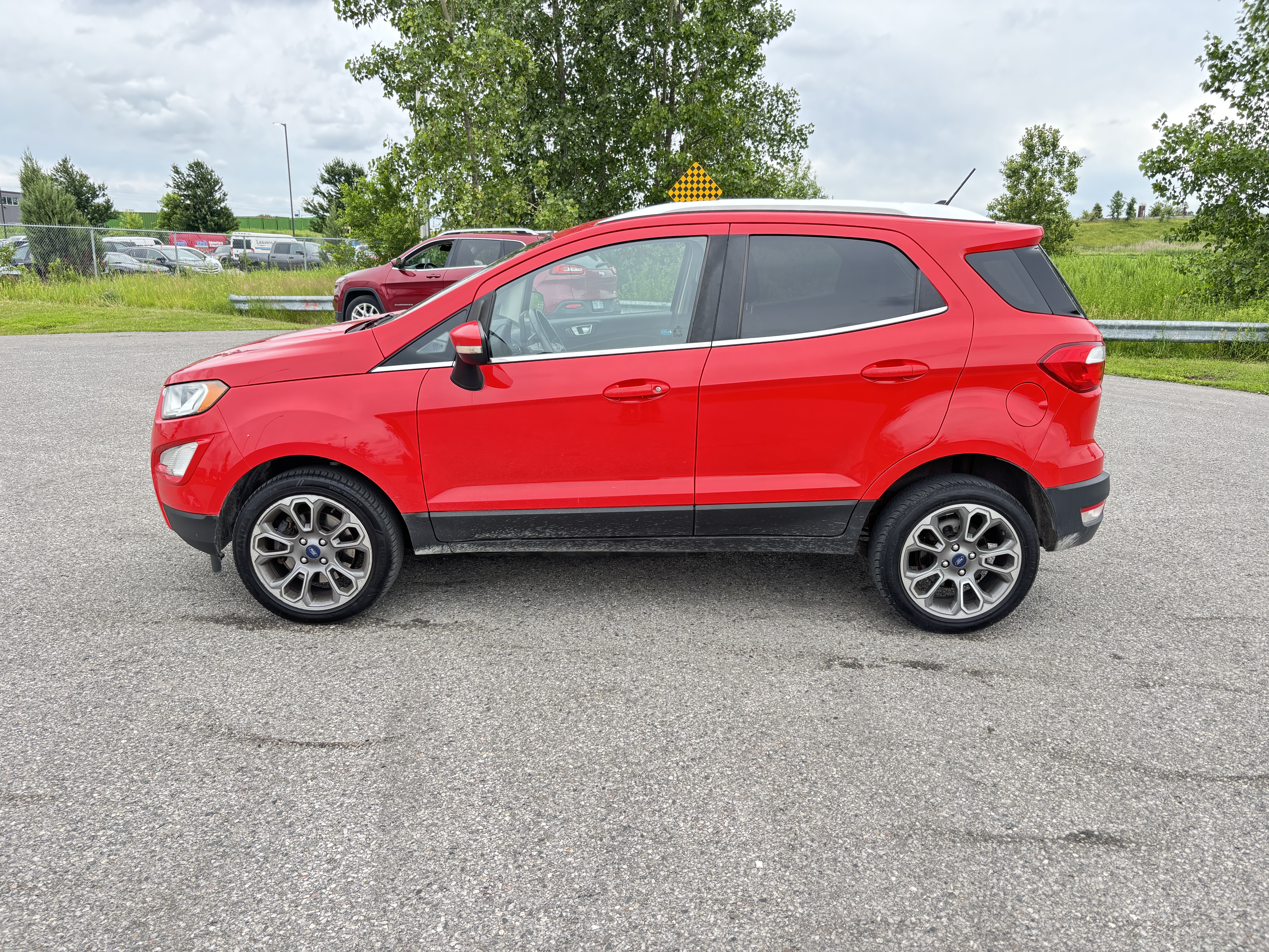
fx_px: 953
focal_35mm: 26
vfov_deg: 53.1
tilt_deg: -13.1
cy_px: 476
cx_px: 634
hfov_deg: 67.3
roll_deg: -0.9
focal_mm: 5.96
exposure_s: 1/347
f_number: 1.6
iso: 50
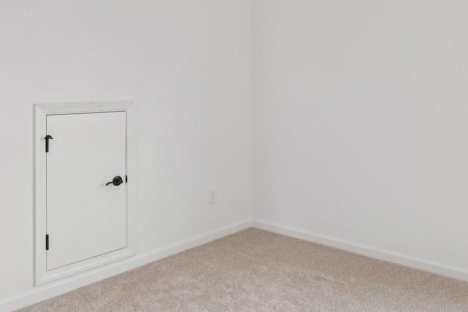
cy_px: 88
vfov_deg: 37.2
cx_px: 322
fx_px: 455
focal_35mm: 35
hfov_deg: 53.1
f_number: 8
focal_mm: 14
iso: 100
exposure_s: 1/20
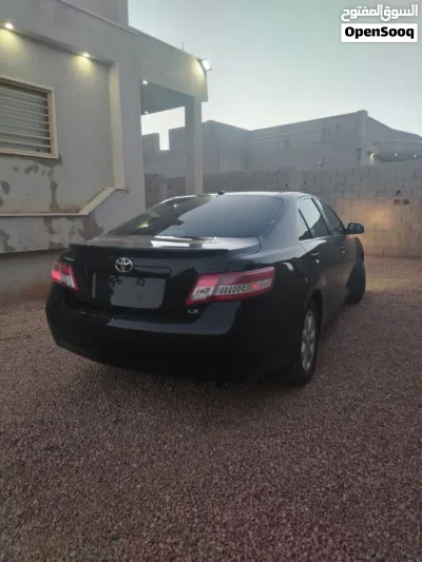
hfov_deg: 56.8
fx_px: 390
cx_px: 211
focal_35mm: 24
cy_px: 281
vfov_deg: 71.6
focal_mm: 5.25
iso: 181
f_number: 1.75
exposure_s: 1/50
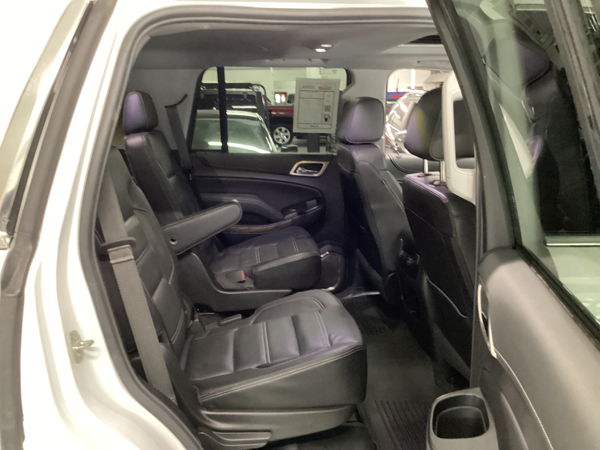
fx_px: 537
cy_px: 225
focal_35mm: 31
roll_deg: +1.0
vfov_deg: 45.4
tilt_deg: -14.7
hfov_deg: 58.4
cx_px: 300
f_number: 2.4
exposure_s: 1/20
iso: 640
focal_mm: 3.3
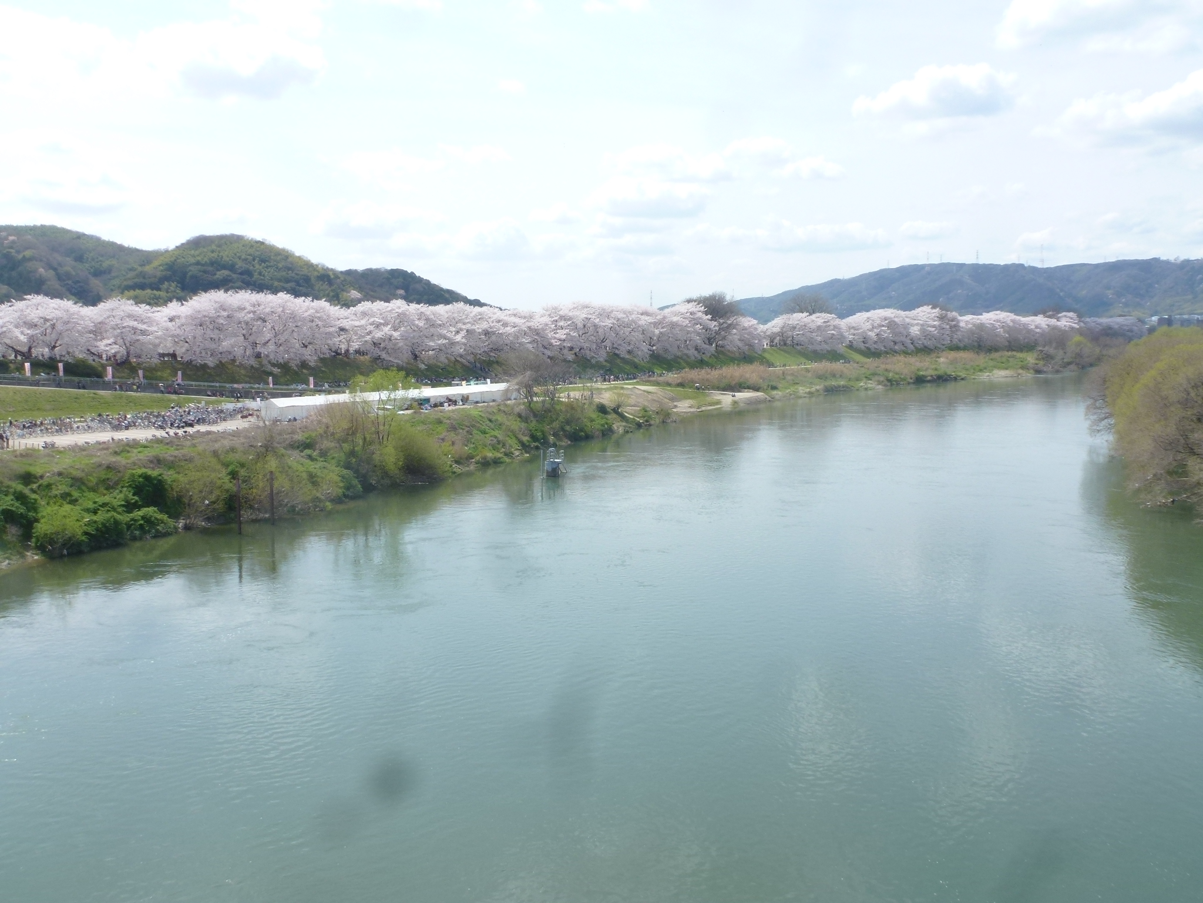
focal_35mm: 30
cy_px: 452
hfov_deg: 60.0
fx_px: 1043
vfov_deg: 46.8
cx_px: 602
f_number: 4
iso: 100
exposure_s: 1/640
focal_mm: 5.4
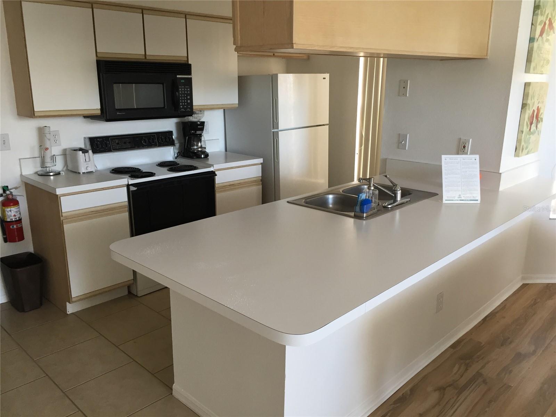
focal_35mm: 29
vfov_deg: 48.2
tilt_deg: -14.5
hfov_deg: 61.7
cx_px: 278
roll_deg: -0.8
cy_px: 208
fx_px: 466
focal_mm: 4.15
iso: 64
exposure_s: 1/30
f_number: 2.2
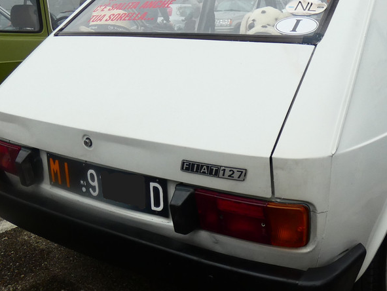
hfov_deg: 51.0
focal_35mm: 36
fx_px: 403
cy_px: 105
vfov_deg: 39.4
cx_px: 231
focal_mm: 3.6
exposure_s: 1/400
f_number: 2.8
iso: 80
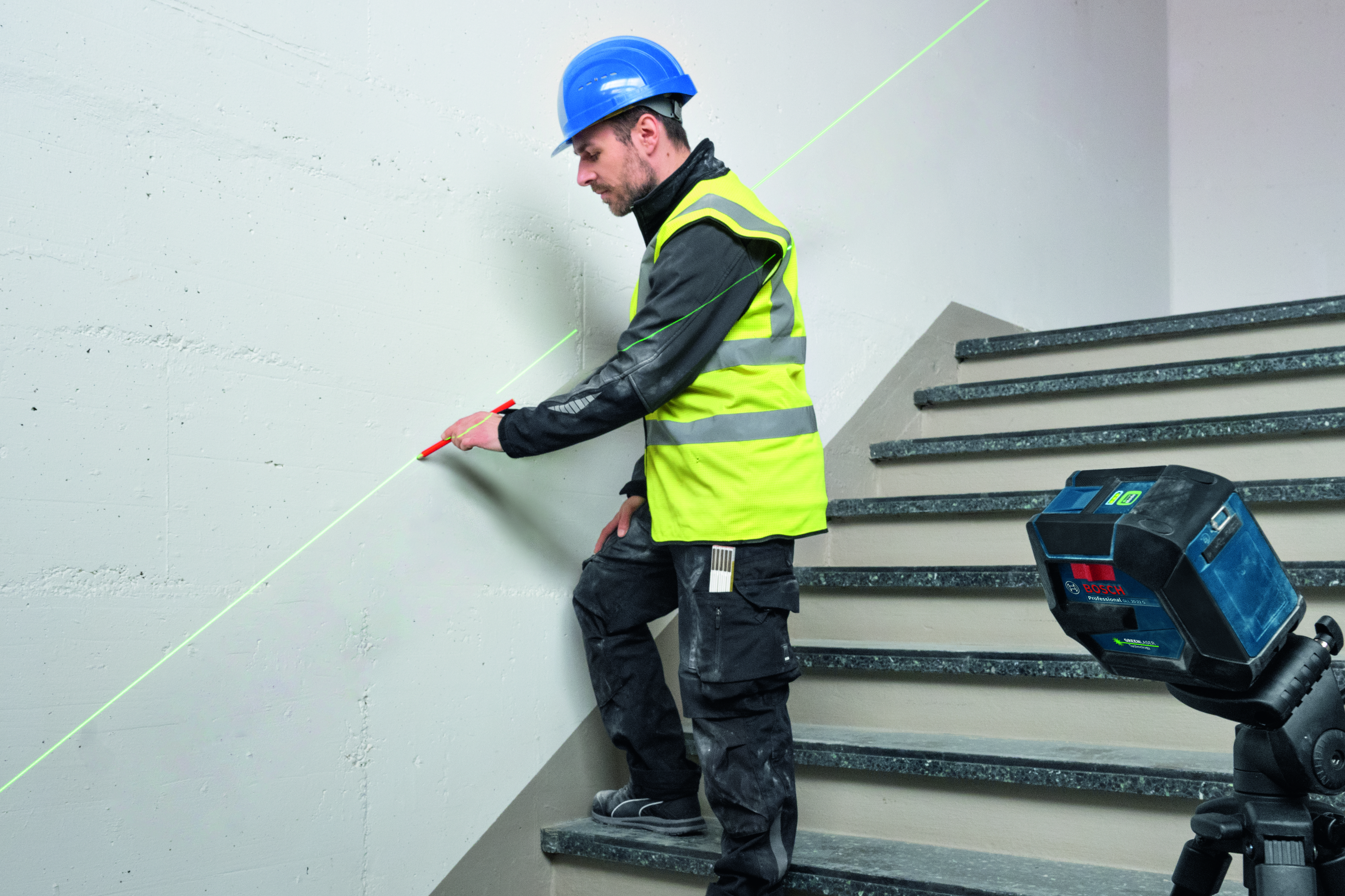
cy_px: 565
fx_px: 1420
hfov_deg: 50.7
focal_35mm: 38
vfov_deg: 34.9
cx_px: 665
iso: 2000
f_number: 9
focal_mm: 24
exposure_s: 1/30
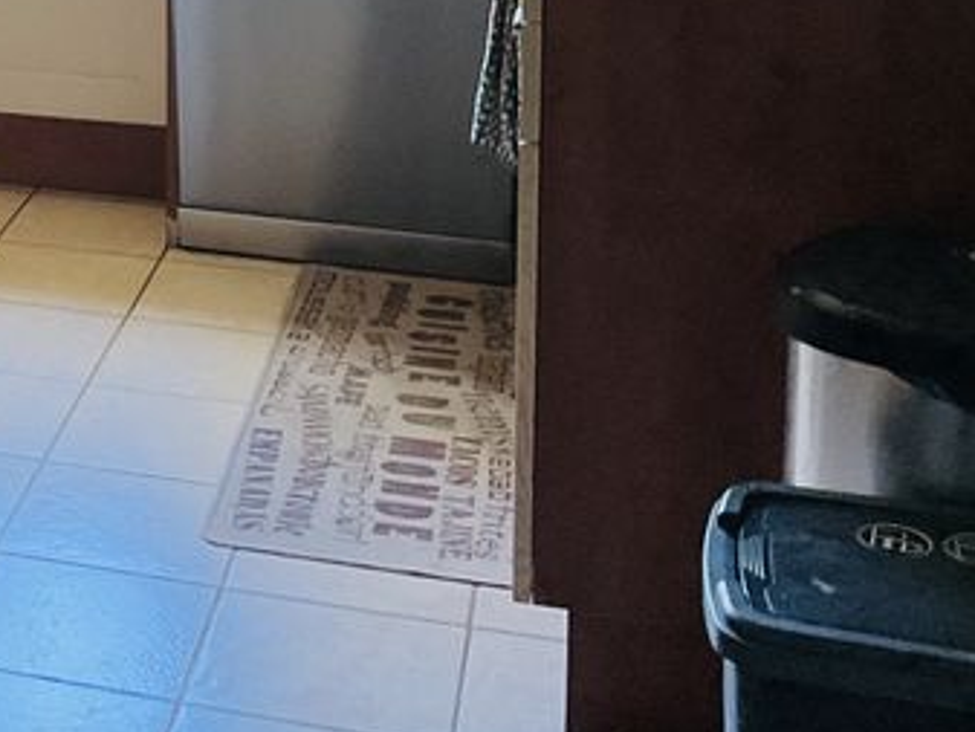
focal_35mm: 86
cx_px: -304
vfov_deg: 16.3
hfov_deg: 20.7
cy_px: -205
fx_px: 2423
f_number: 1.8
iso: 200
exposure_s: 1/60
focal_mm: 3
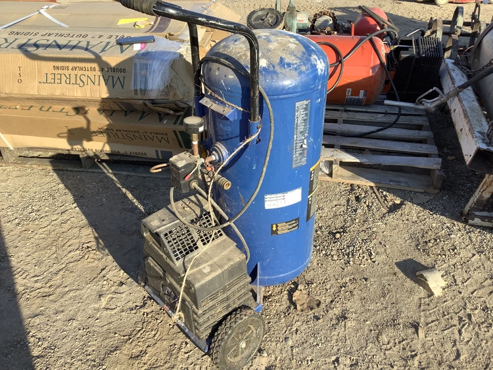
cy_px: 185
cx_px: 246
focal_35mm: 31
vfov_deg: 45.5
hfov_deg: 58.3
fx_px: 442
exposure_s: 1/503
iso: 25
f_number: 2.4
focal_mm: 3.3
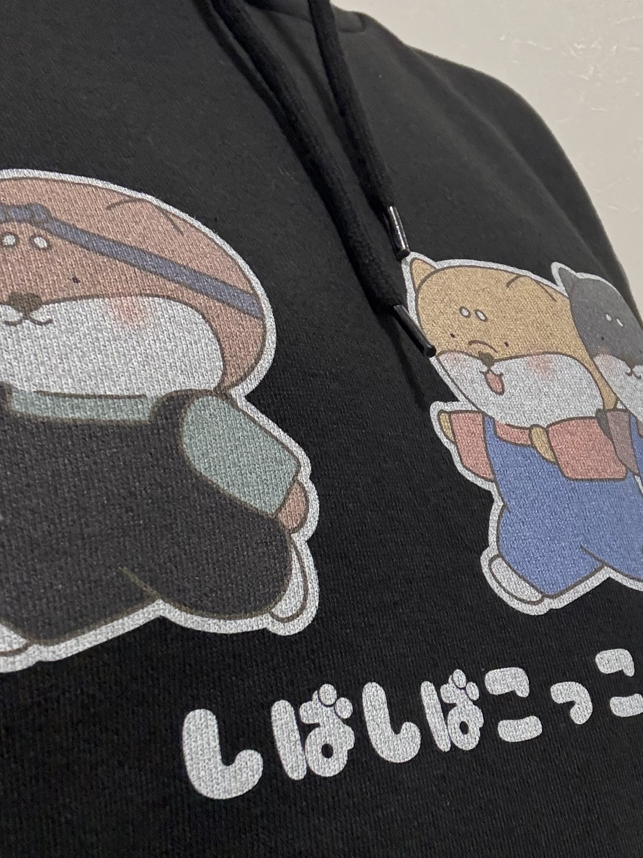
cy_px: 429
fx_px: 743
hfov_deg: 46.8
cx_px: 322
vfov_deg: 60.0
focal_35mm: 30
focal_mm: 2.69
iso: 160
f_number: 1.9
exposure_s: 1/60
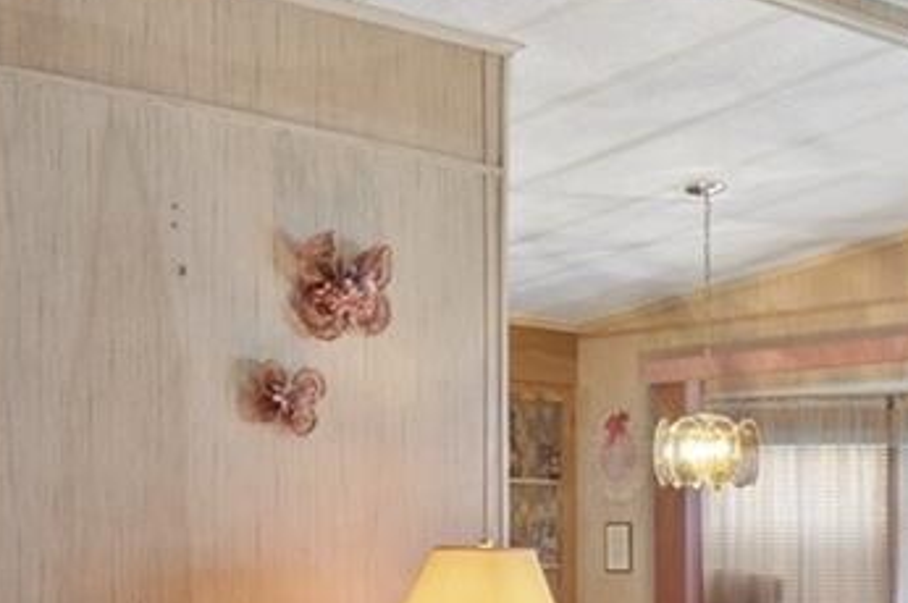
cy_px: 645
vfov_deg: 17.8
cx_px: 861
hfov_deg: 26.2
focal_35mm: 74
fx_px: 1865
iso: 400
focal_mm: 16
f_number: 8
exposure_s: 2.5
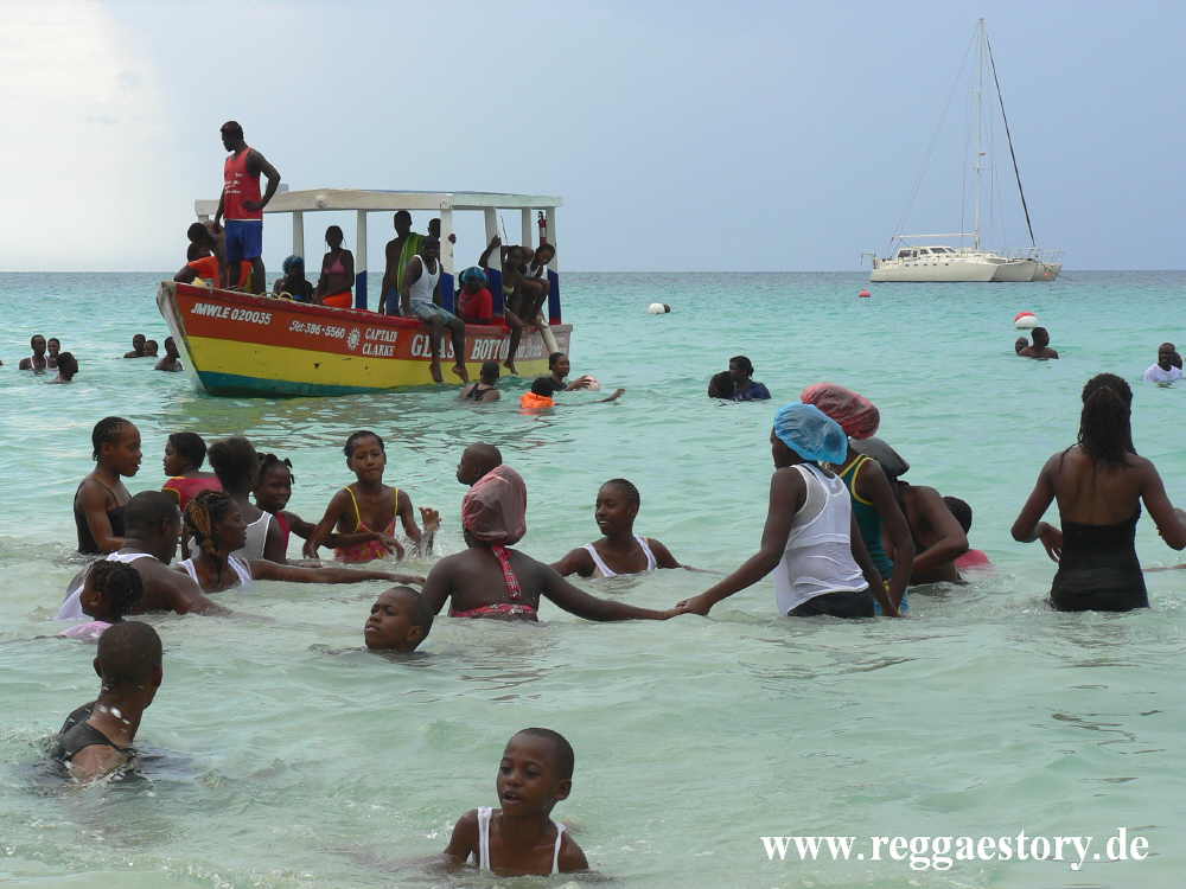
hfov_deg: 19.1
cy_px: 444
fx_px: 3529
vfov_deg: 14.4
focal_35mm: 103
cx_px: 593
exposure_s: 1/250
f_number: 4
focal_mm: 17.7
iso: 64
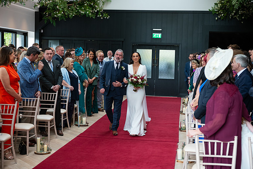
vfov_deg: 23.4
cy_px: 84
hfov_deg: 34.5
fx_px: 408
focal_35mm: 58
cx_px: 126
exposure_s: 1/160
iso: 640
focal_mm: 58
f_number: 3.5
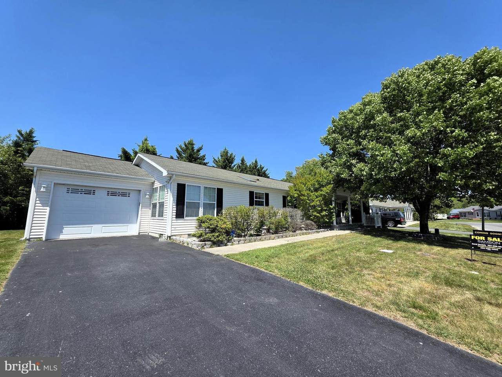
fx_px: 189
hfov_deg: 106.2
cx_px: 251
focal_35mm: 13
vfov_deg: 89.9
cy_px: 188
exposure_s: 1/2000
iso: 50
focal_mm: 2.2
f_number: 1.9
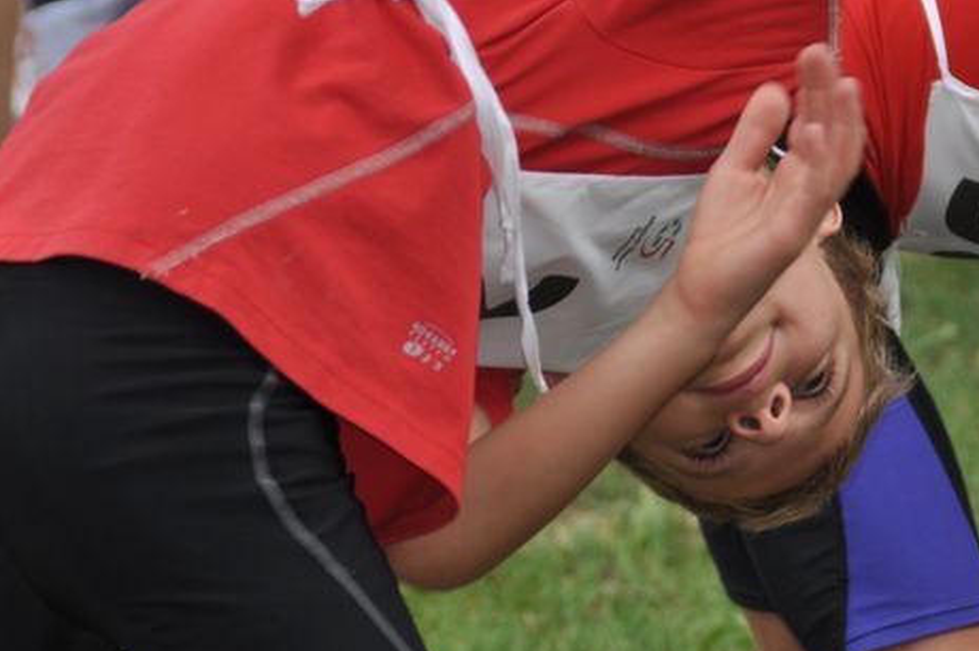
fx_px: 15951
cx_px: 768
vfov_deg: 2.3
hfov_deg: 3.5
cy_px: 498
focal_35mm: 587
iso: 200
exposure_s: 1/200
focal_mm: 200
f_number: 8
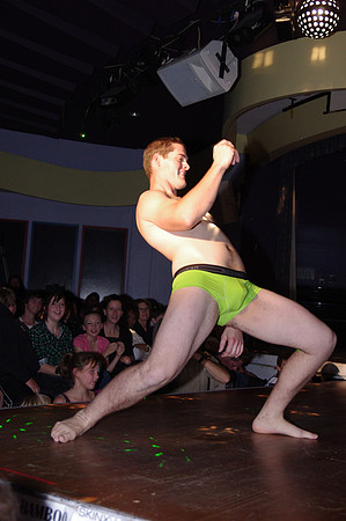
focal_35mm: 45
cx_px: 173
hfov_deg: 29.8
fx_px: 650
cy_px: 260
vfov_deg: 43.6
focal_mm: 30
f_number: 2.8
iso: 1250
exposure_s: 1/160
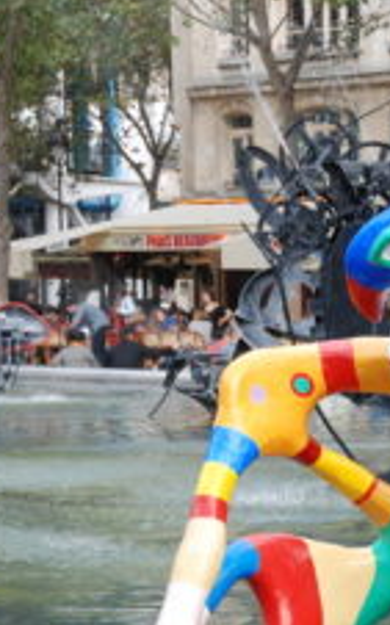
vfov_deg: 18.0
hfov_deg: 10.9
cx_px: 609
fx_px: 1958
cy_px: 455
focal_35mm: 115
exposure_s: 1/125
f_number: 5.6
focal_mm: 34
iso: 180
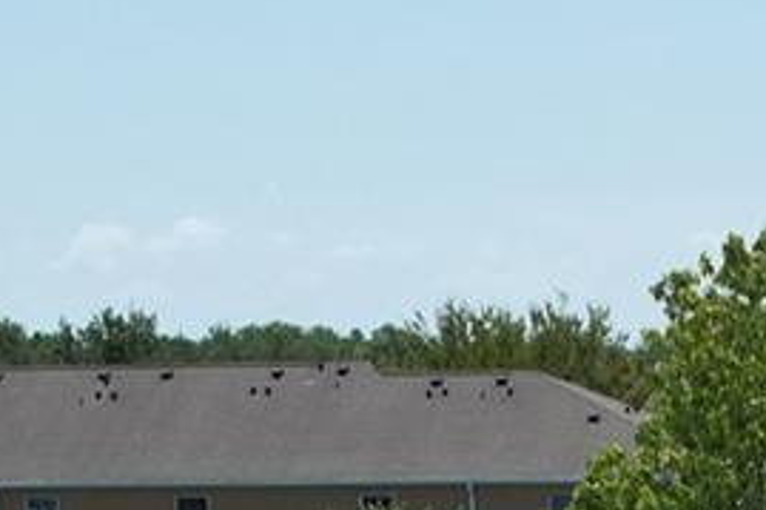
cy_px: 1405
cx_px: 584
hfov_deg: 15.6
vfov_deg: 9.0
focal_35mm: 131
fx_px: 2786
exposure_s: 1/640
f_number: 2.8
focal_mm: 8.38
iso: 100
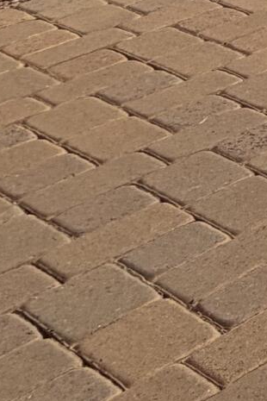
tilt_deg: -7.1
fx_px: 1046
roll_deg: +0.5
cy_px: -343
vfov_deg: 17.3
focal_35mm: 94
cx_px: 1088
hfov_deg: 8.0
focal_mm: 2.22
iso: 20
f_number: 2.2
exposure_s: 1/1961
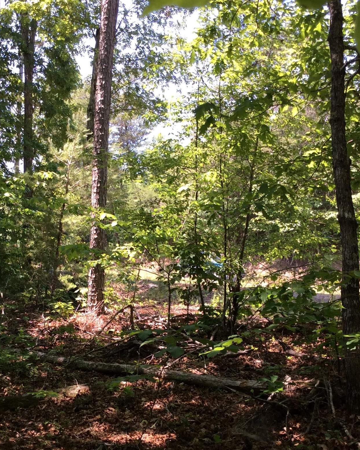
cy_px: 285
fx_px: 613
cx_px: 124
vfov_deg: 40.0
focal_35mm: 46
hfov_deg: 32.5
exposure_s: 1/177
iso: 32
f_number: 2.4
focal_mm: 3.3
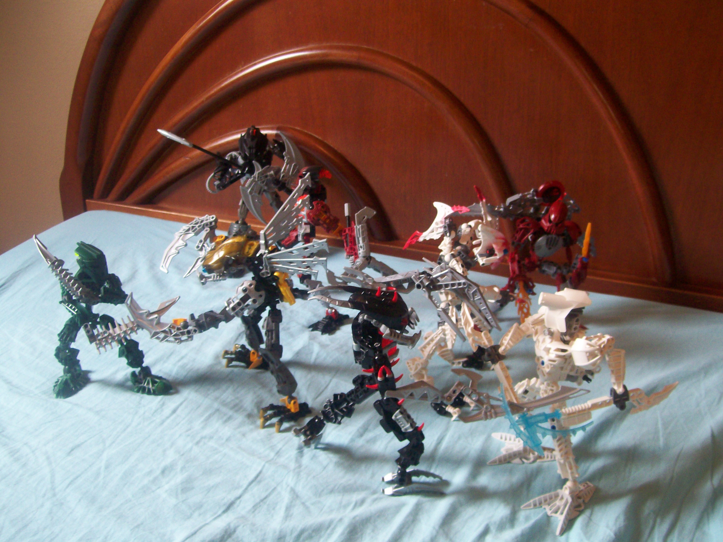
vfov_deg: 39.7
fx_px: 752
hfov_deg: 51.4
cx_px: 362
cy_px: 271
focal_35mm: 36
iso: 134
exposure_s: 1/32
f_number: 2.7
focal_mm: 6
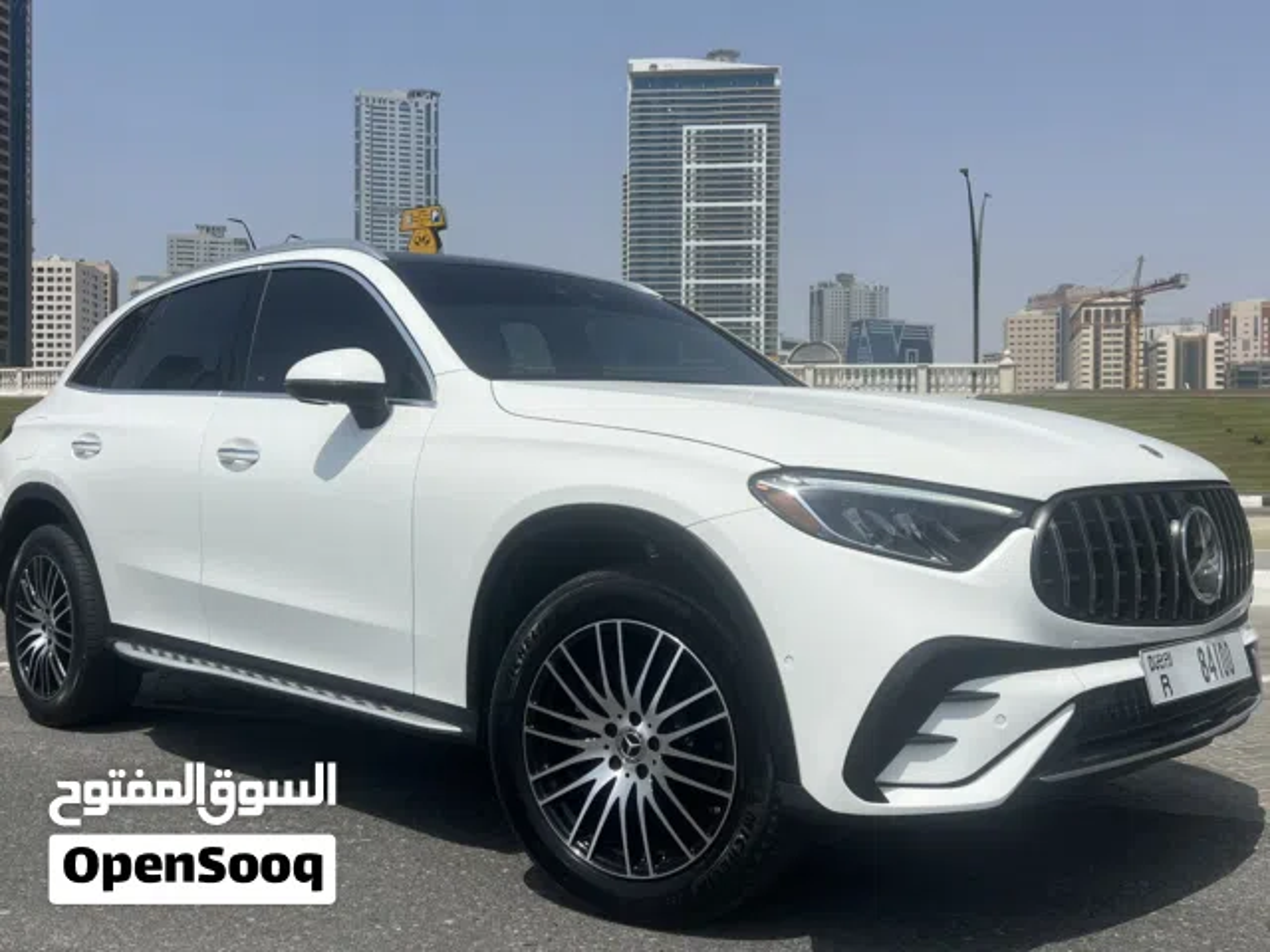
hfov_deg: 67.3
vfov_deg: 53.1
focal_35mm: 26
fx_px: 954
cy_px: 476
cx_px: 635
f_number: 1.5
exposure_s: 1/9434
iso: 50
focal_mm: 5.7
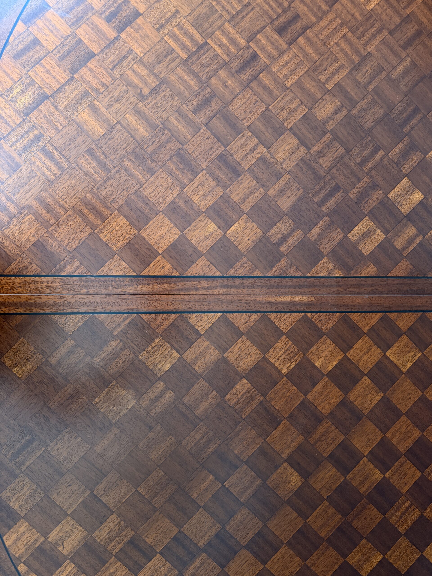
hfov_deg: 56.8
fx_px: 399
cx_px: 216
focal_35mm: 24
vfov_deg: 71.6
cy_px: 288
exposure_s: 1/33
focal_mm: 6.76
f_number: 1.78
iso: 640
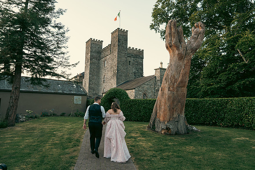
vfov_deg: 53.2
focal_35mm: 24
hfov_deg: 73.7
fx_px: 170
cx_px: 128
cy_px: 85
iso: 640
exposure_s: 1/200
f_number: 3.5
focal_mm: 24
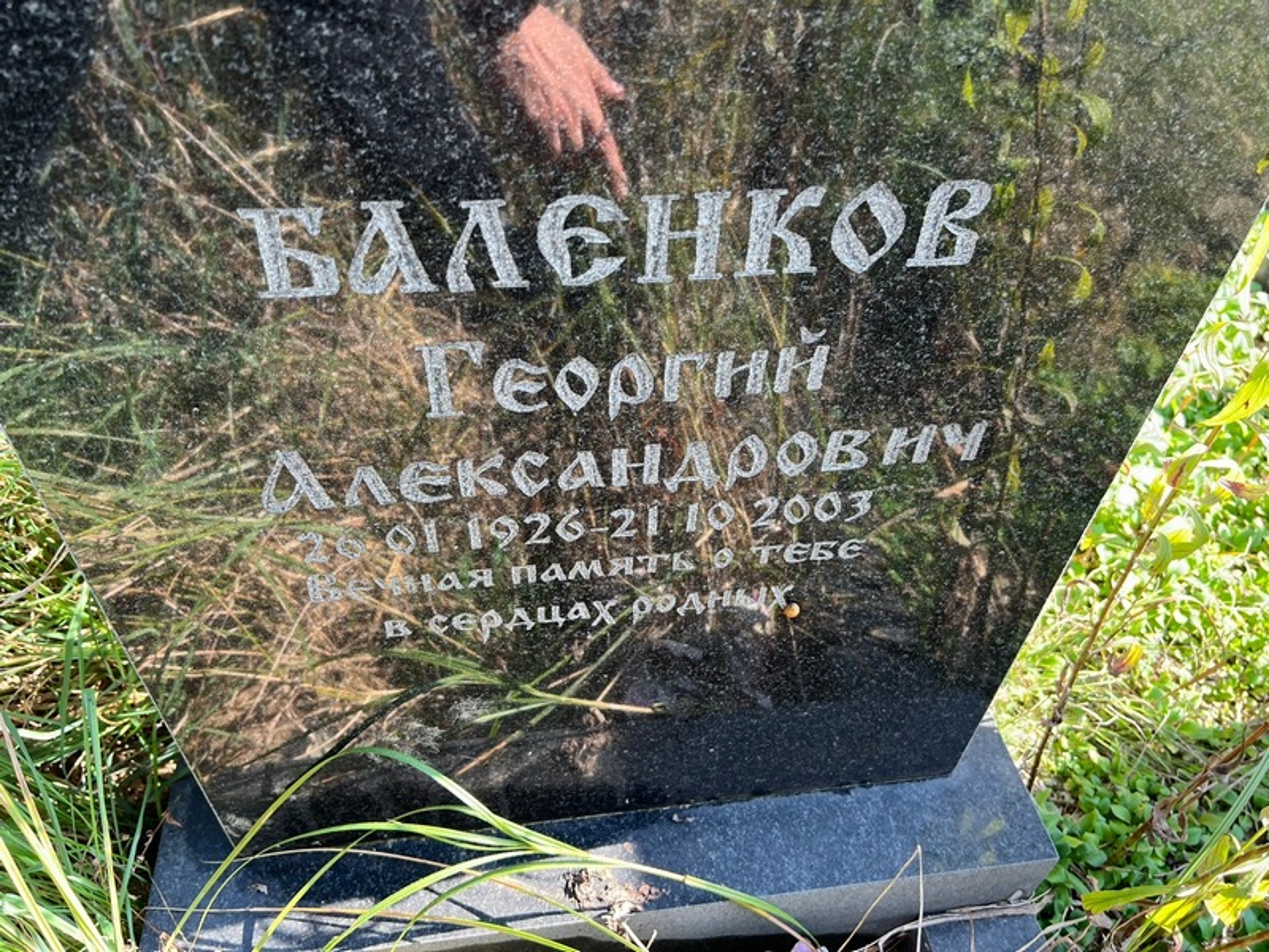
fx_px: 953
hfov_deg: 67.3
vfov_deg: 53.1
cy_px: 476
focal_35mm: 26
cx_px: 634
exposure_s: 1/207
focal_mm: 5.7
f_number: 1.5
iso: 50
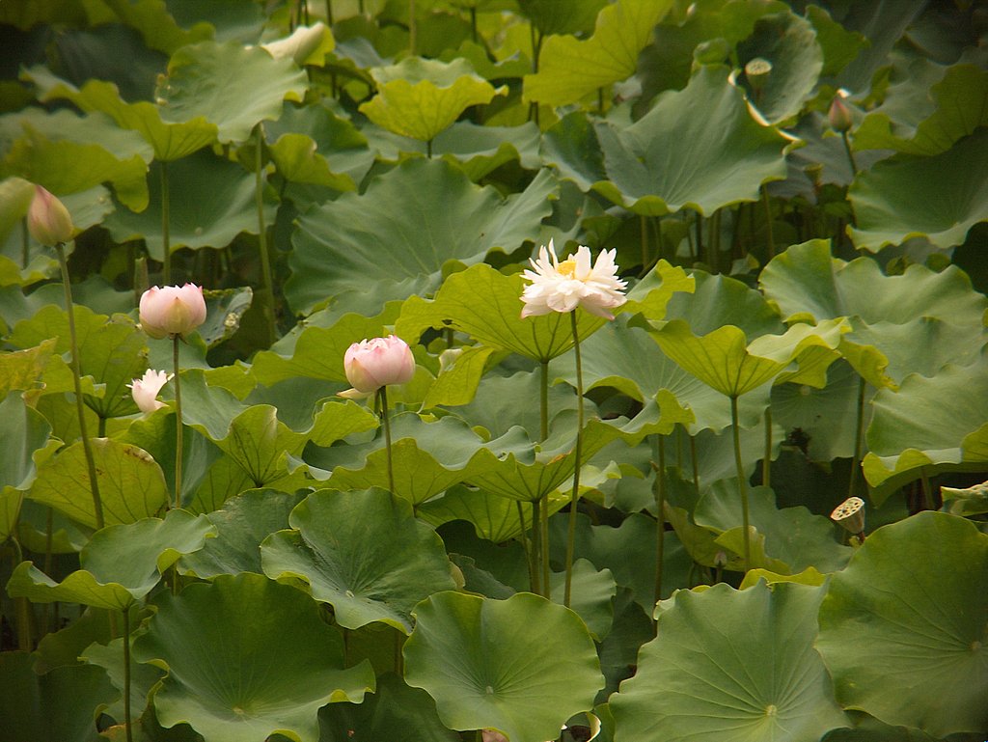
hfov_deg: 6.6
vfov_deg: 5.0
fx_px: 8567
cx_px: 494
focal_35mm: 300
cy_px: 371
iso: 100
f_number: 4.5
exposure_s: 1/800
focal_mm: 76.2
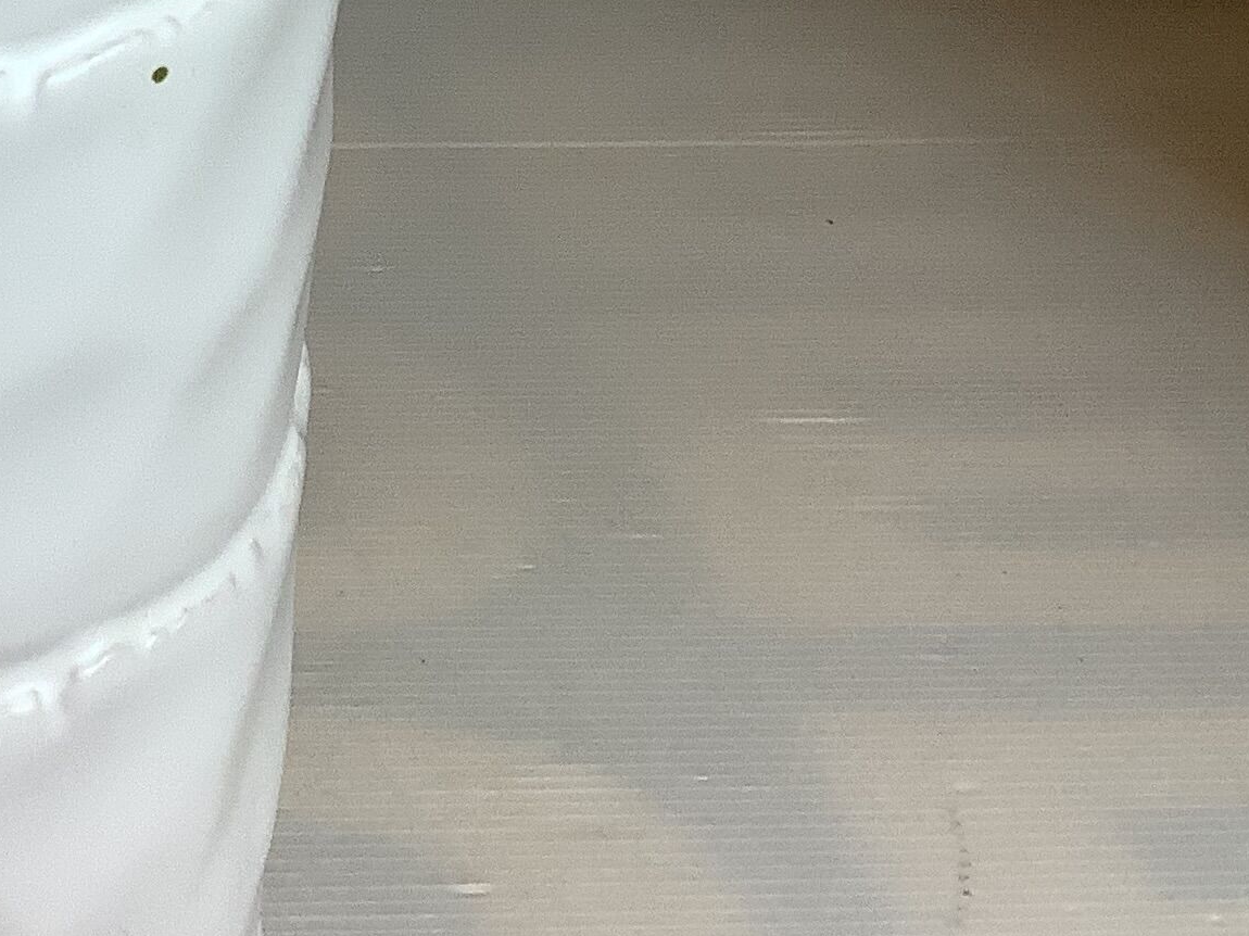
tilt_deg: -22.6
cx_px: -118
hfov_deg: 21.2
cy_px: 139
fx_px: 3175
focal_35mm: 88
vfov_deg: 16.6
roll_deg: -0.2
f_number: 2.4
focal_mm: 3.3
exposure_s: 1/100
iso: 50
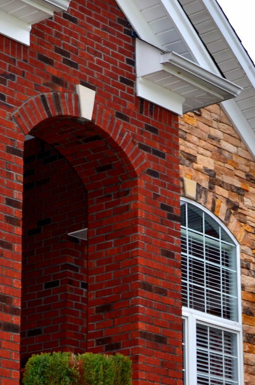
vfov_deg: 16.8
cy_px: 279
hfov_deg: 11.2
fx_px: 1302
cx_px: 89
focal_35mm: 122
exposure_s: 1/60
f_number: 10
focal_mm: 32
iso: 200
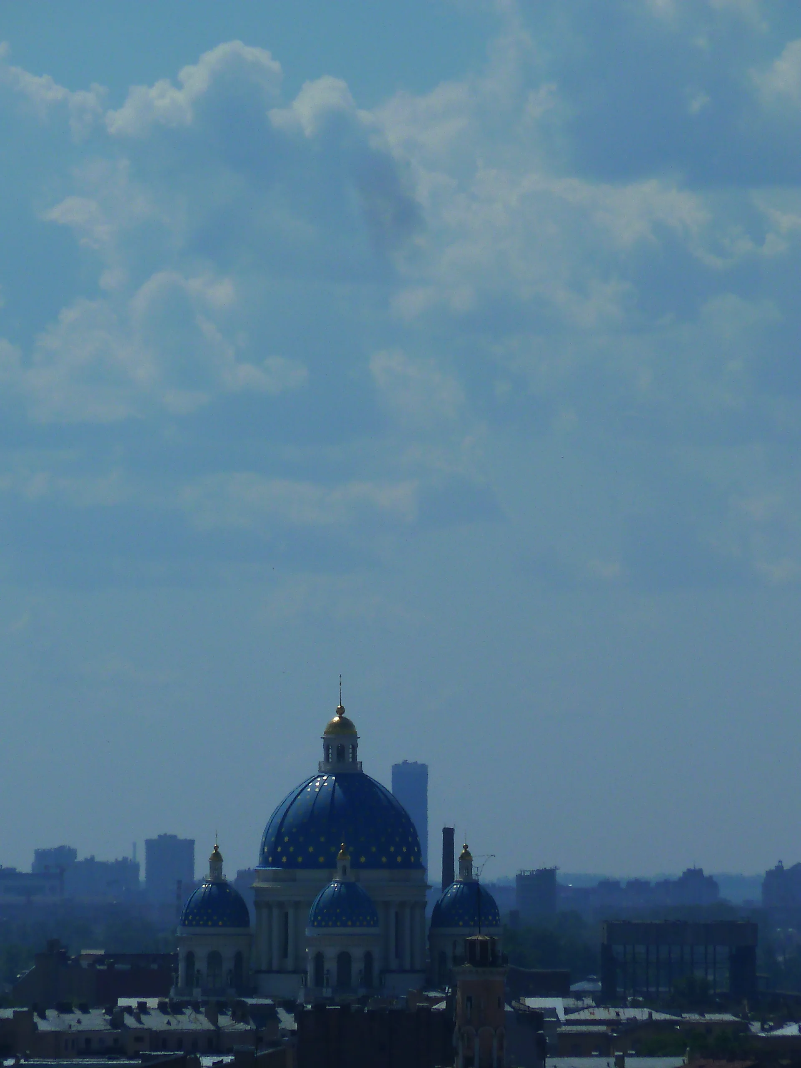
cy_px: 534
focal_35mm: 399
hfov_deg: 3.7
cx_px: 400
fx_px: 12310
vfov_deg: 5.0
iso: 80
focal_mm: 49.2
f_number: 6.3
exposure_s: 1/1000
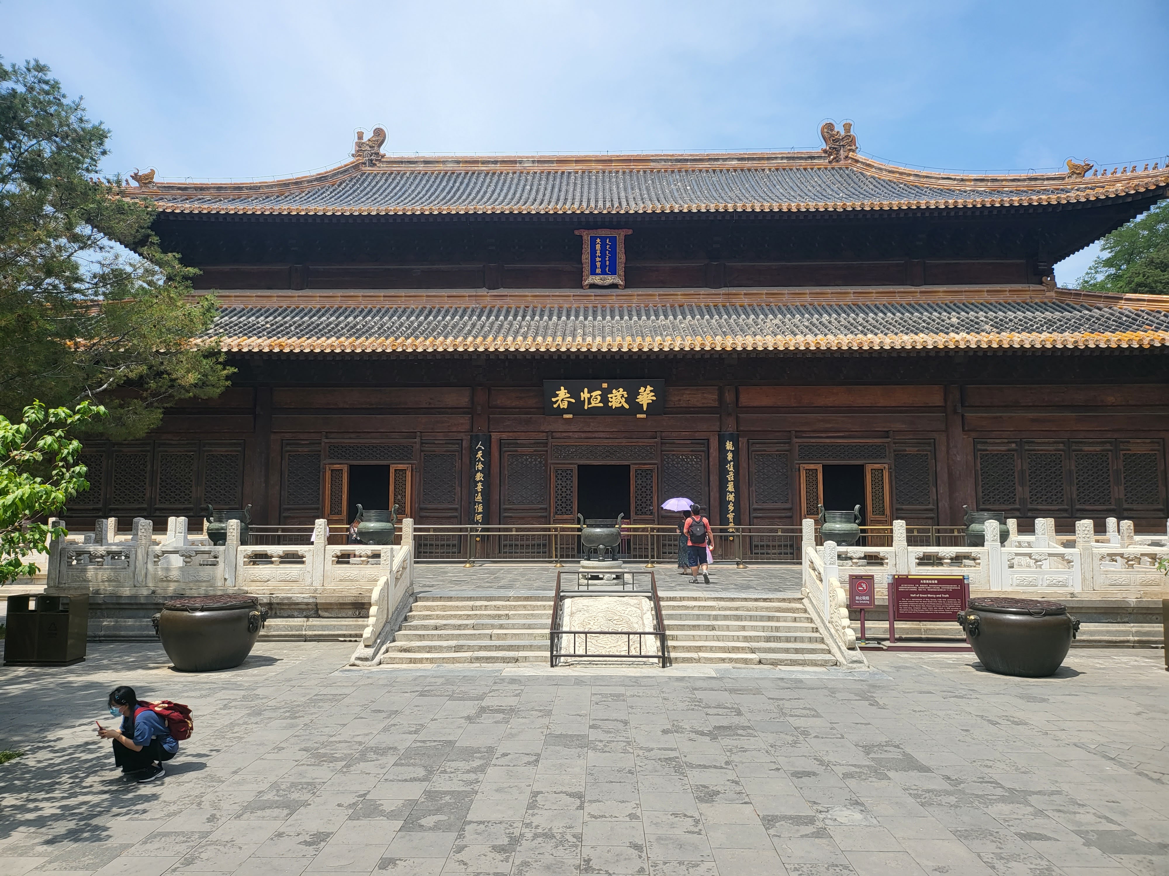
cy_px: 438
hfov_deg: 71.6
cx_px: 584
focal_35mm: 24
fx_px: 810
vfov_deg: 56.8
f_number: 1.8
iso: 40
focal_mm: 5
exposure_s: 1/1941
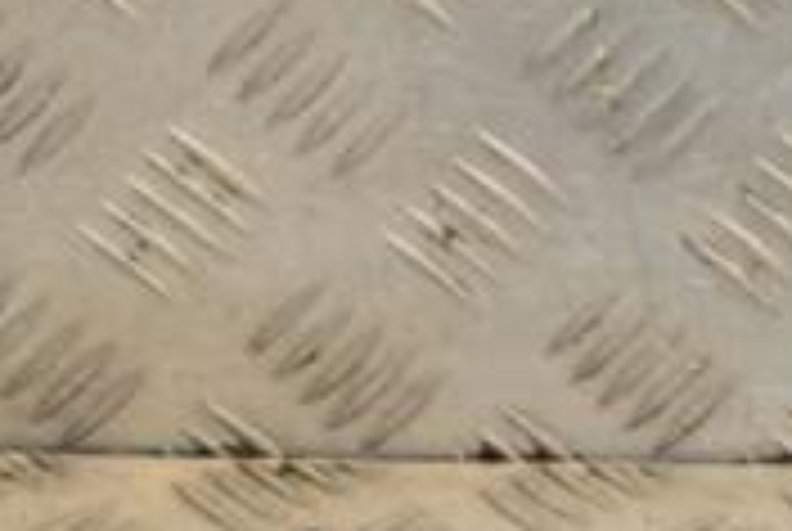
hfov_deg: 8.2
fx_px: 5399
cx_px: 1125
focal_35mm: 245
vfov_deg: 5.6
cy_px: 873
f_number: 8
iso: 800
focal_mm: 48
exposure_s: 1/200
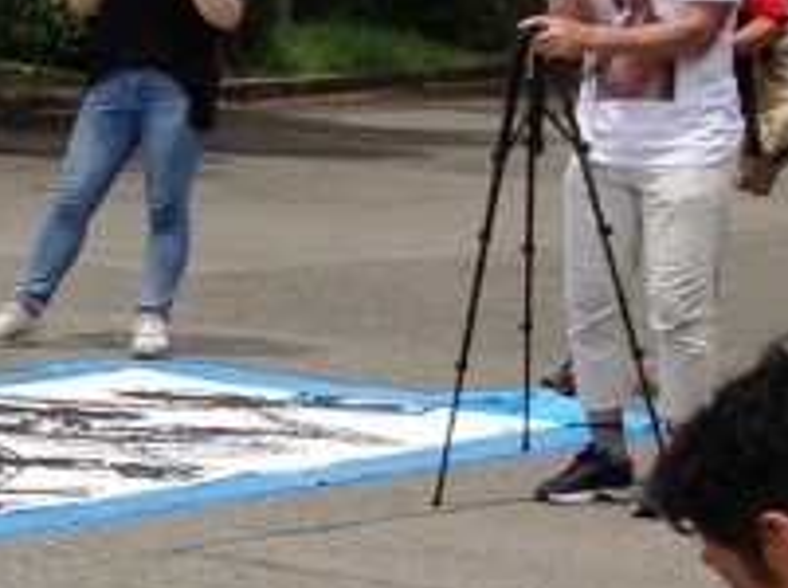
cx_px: -988
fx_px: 3590
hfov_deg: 10.9
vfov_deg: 9.4
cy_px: 204
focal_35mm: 158
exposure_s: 1/2710
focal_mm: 4.12
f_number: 2.4
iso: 50
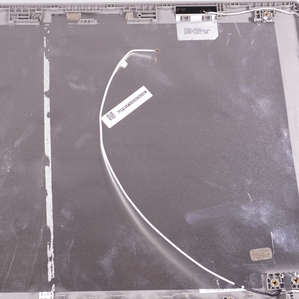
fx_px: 624
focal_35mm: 64
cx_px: 87
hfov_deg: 26.7
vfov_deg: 26.9
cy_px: 152
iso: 500
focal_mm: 25
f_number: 5.6
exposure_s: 1/160
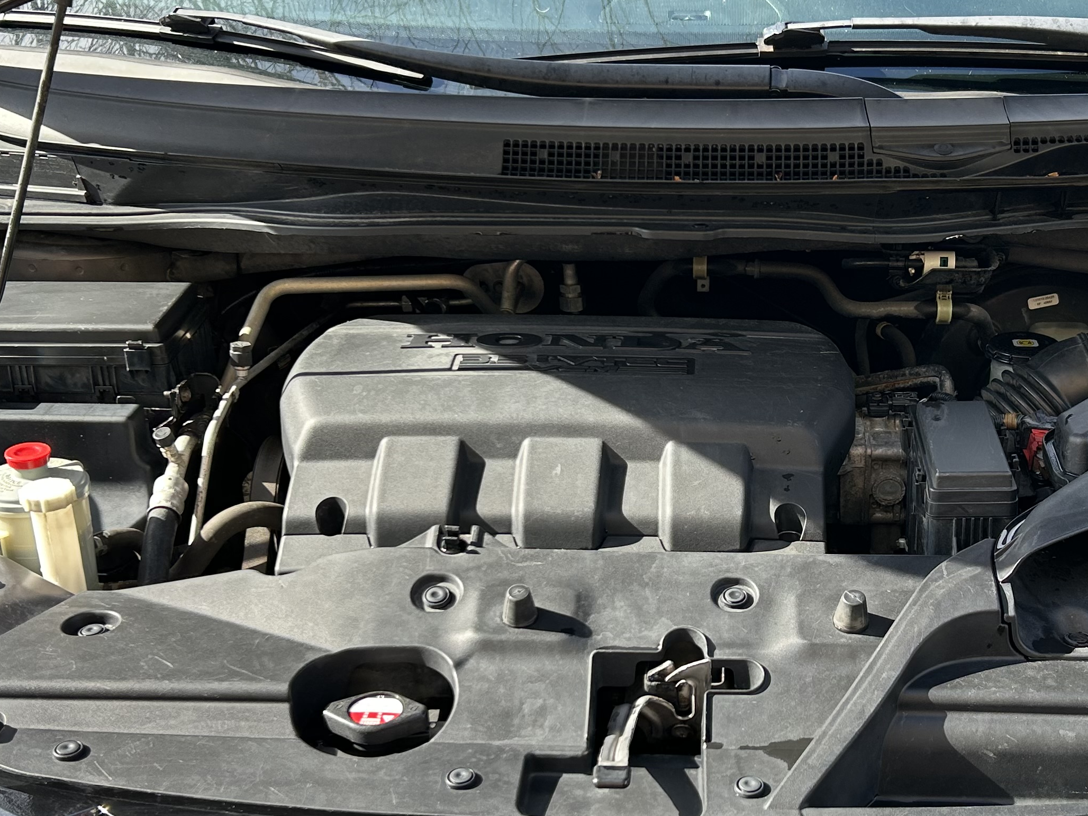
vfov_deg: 28.5
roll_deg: +0.7
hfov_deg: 37.2
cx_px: 696
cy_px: 485
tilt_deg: -30.0
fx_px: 1603
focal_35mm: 51
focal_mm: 5.7
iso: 50
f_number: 1.5
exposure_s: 1/452
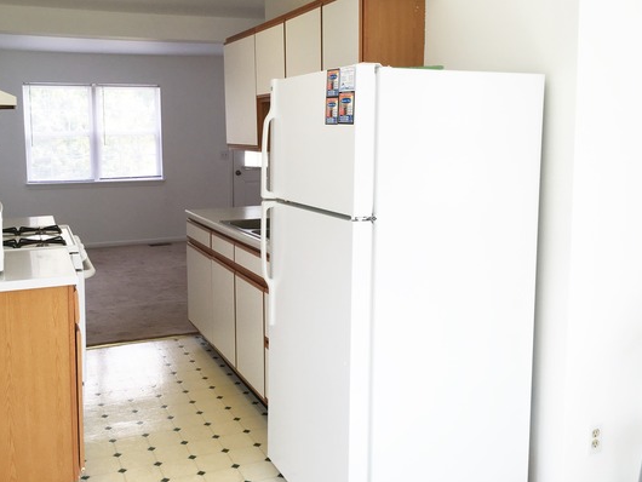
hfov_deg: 52.3
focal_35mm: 35
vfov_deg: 40.5
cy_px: 193
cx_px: 264
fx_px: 649
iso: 32
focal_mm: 4.15
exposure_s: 1/120
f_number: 2.2
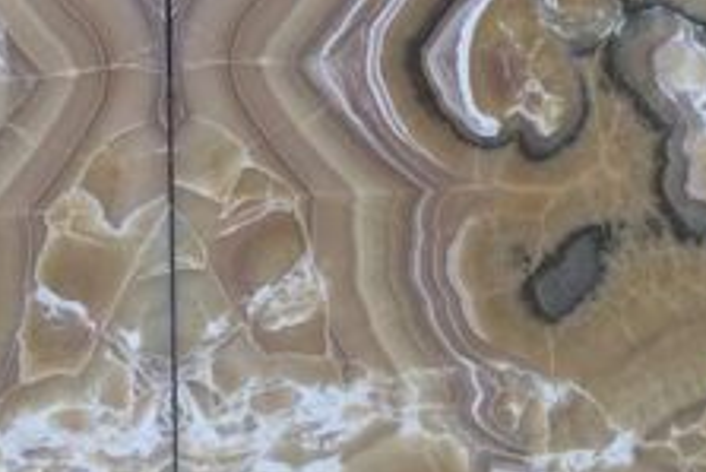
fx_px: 1413
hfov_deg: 27.6
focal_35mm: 72
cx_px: 163
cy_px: -174
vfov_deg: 17.5
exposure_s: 1/33
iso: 50
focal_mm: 4.15
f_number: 2.2
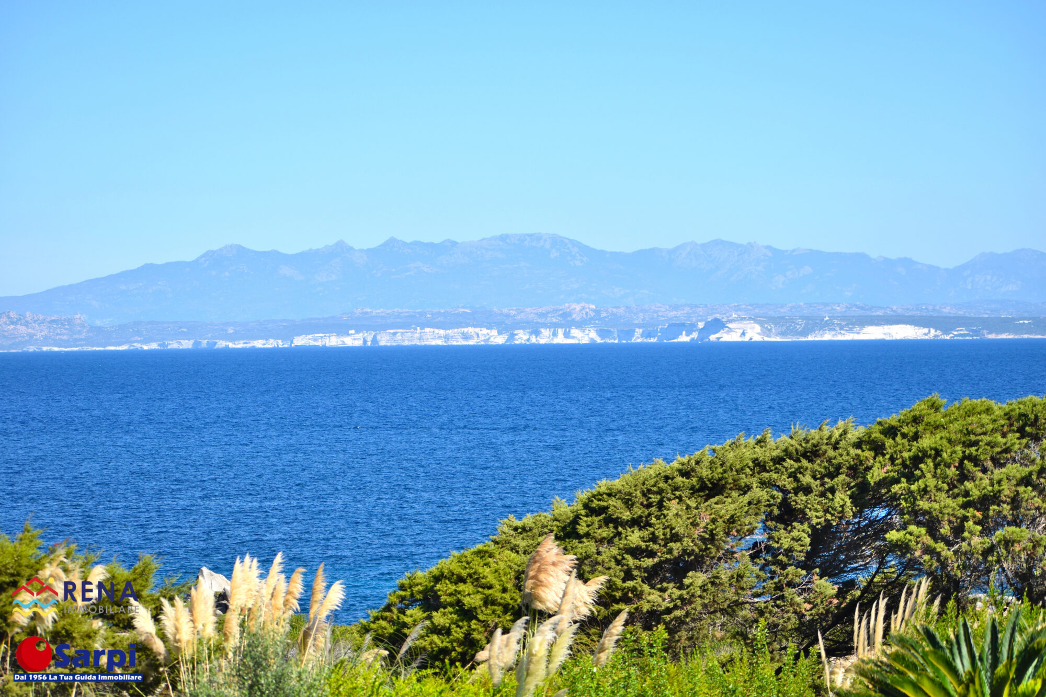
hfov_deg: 19.5
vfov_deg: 13.0
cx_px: 523
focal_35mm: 105
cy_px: 348
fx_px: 3050
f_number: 4.5
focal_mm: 70
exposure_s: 1/800
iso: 100
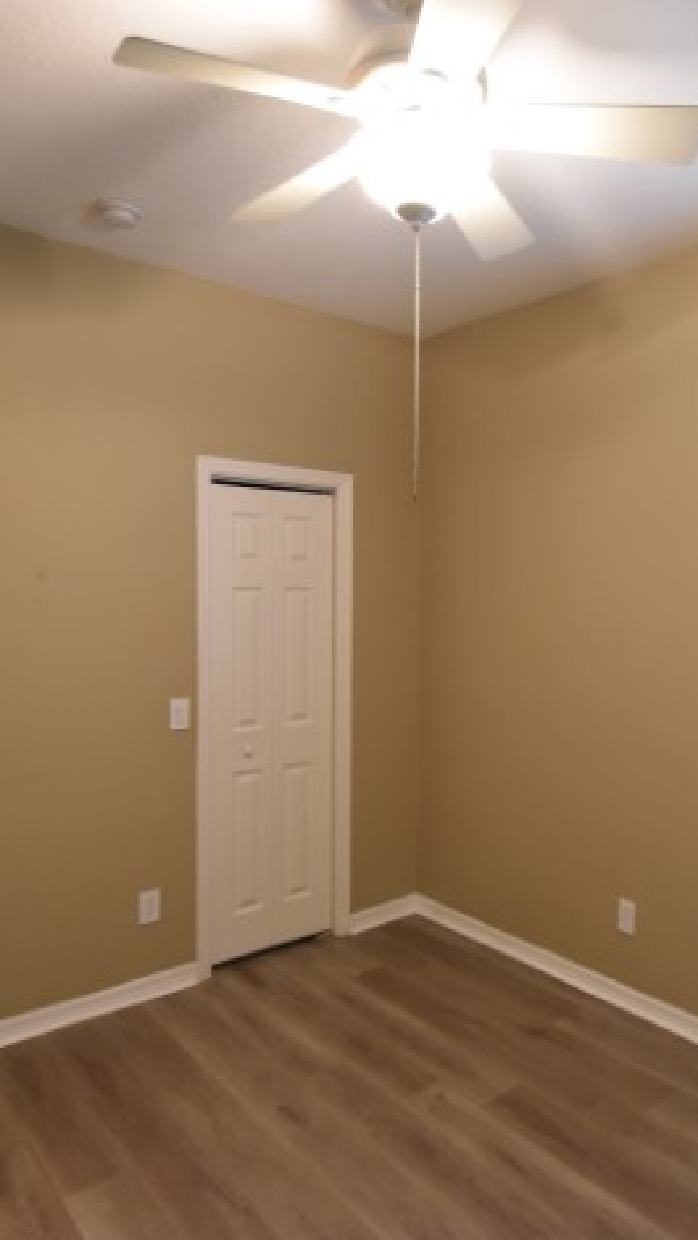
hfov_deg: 46.7
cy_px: 613
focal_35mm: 24
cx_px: 485
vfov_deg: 76.3
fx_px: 790
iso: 1100
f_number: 3.5
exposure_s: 1/60
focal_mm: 10
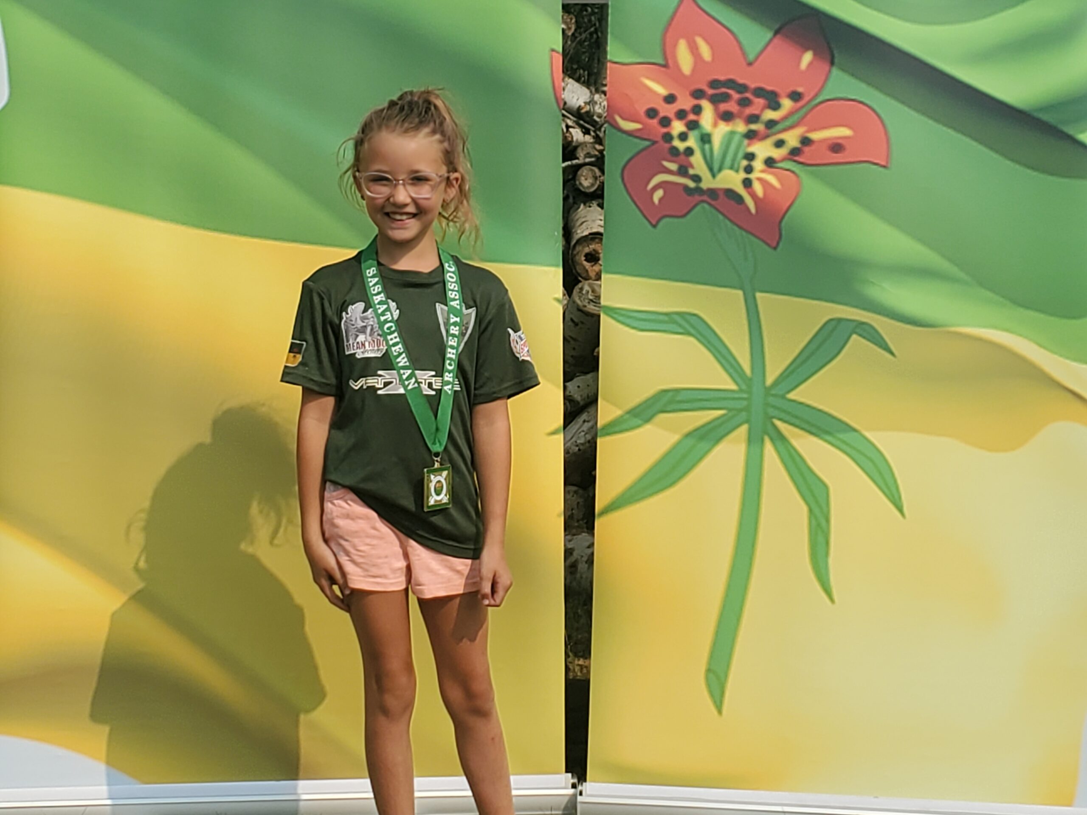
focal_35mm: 26
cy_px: 408
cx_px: 544
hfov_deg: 67.3
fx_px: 816
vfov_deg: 53.1
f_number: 2.4
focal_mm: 4.3
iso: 50
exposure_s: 1/2175
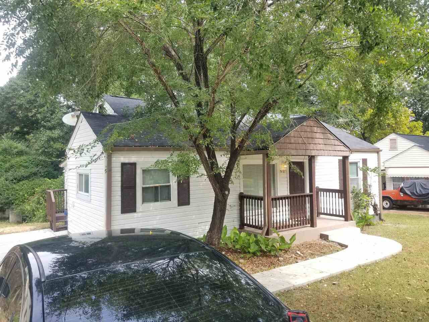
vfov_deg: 53.1
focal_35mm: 26
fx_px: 322
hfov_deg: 67.3
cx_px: 214
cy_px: 161
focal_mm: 4.3
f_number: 1.7
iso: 50
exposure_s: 1/370
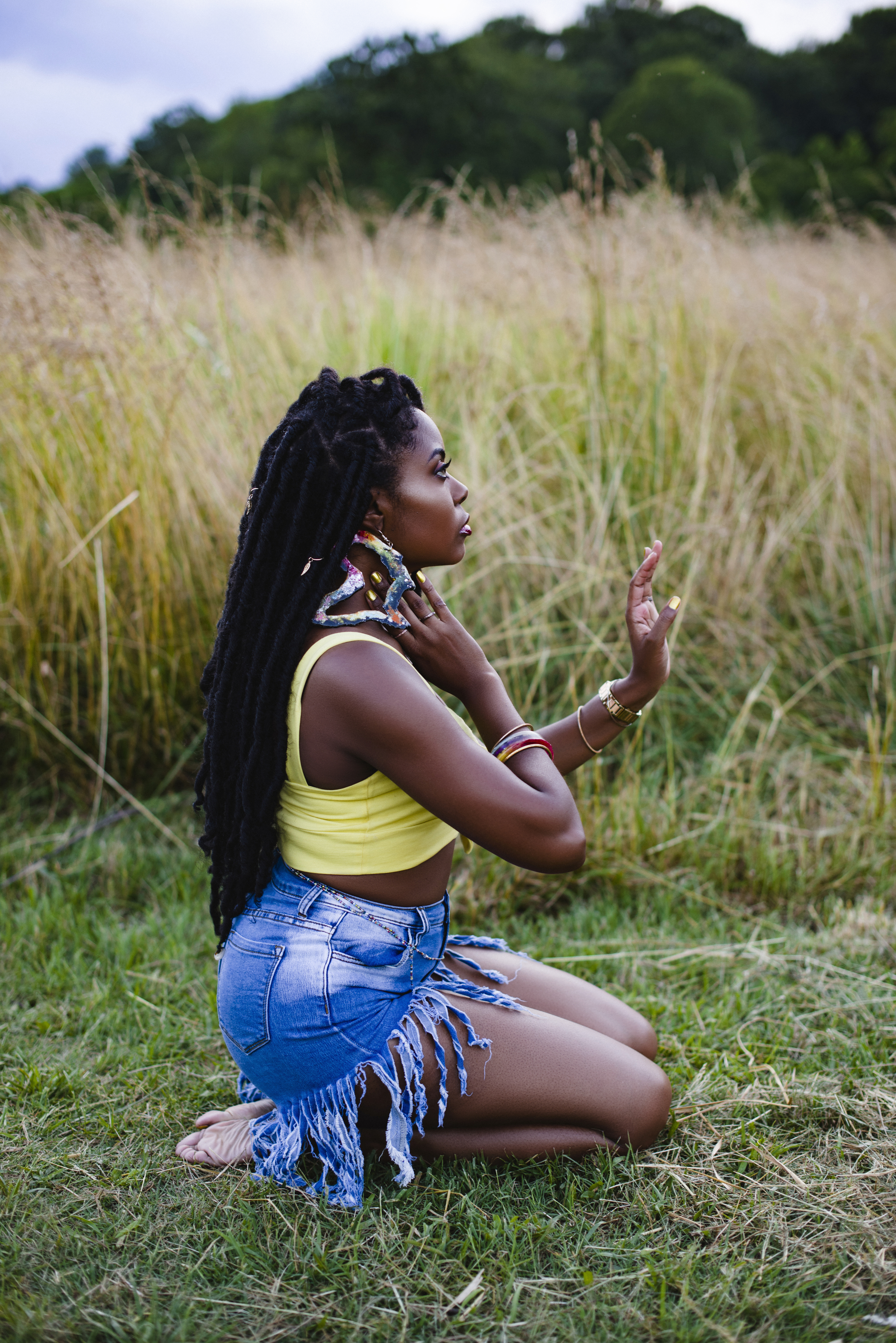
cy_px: 672
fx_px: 1865
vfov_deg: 39.6
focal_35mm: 50
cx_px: 448
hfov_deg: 27.0
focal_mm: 50
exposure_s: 1/320
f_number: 2.2
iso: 200
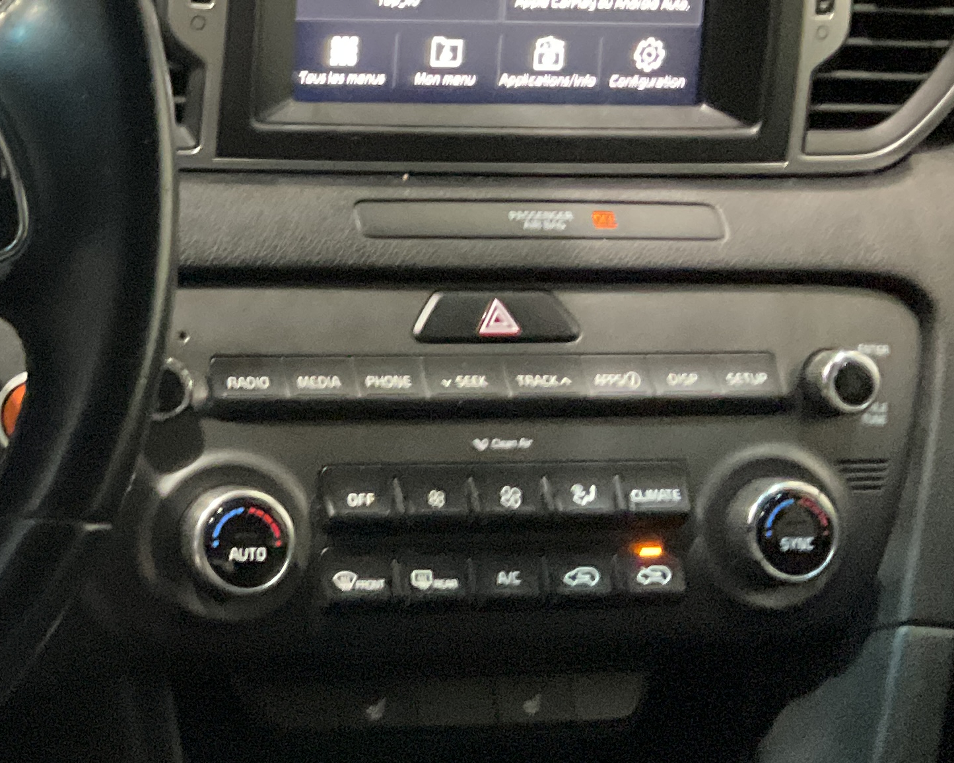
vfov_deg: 19.4
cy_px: 248
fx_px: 2231
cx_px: -258
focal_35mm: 79
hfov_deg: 21.9
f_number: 1.8
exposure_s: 1/30
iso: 500
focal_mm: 3
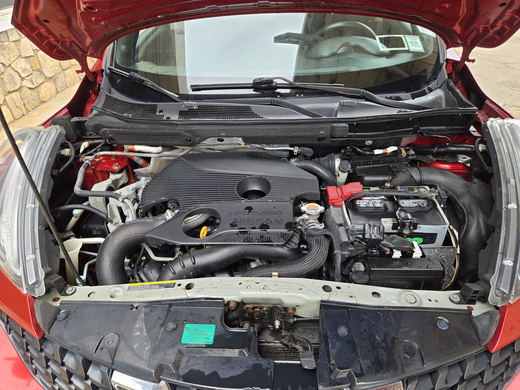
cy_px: 195
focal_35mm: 23
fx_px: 346
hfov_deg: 73.9
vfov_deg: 58.9
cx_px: 260
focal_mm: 5.4
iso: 40
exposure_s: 1/180
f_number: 1.8
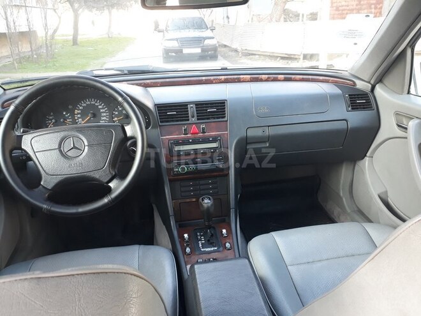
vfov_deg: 51.4
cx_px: 210
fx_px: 328
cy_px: 158
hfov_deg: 65.3
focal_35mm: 27
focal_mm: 3.6
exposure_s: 1/33
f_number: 1.9
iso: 100
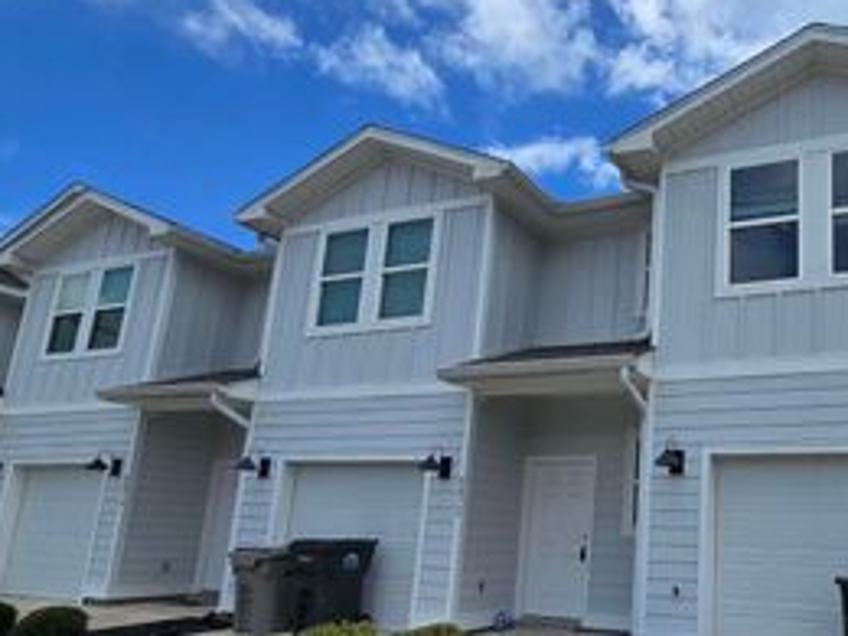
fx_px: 612
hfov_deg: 62.2
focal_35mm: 25
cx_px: 704
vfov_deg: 54.0
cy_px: 413
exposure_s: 1/3092
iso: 50
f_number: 2.2
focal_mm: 2.2
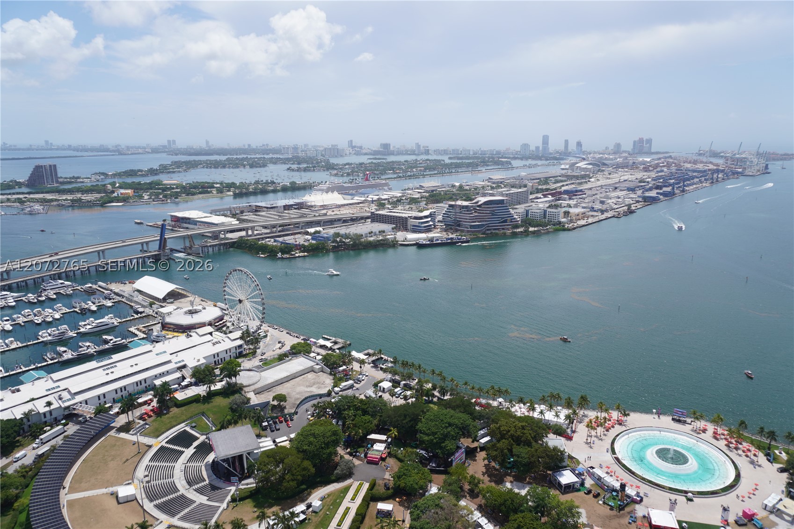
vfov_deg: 53.1
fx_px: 529
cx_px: 397
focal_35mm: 24
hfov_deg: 73.7
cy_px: 264
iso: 100
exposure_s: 1/1000
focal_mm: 16
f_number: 5
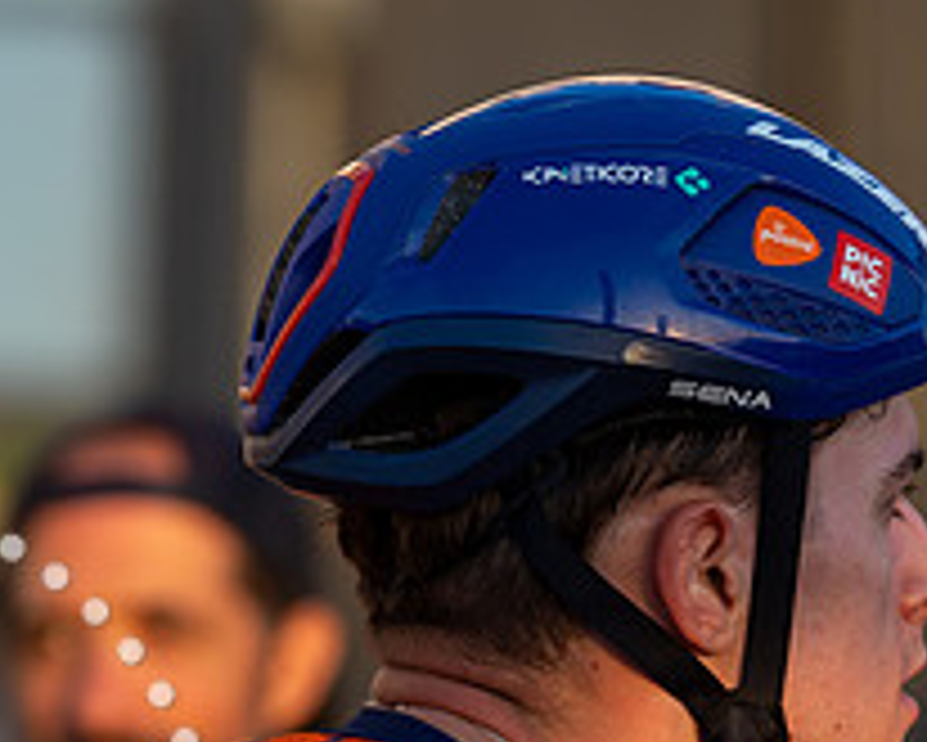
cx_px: 508
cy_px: 672
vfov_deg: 3.7
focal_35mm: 413
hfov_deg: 4.7
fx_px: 11336
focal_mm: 156
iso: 200
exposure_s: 1/1000
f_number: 3.5
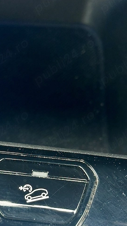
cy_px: 149
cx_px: 31
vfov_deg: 24.4
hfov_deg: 13.8
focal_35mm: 87
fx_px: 522
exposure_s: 1/116
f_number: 1.78
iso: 80
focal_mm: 6.86
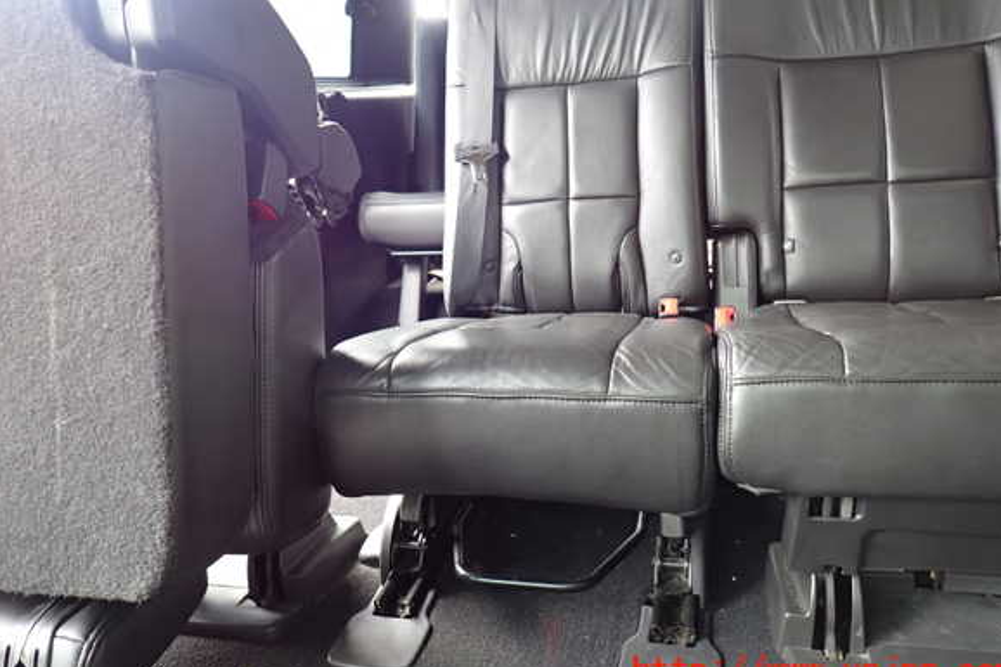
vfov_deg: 47.9
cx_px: 504
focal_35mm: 27
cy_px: 305
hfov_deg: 67.4
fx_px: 750
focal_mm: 4.5
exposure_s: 1/30
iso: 250
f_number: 2
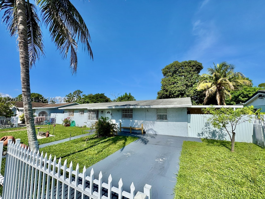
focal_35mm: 14
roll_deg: +0.1
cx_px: 132
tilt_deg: +7.0
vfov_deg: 85.7
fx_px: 107
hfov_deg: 102.1
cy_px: 100
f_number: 2.2
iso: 50
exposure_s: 1/2342
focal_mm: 2.22
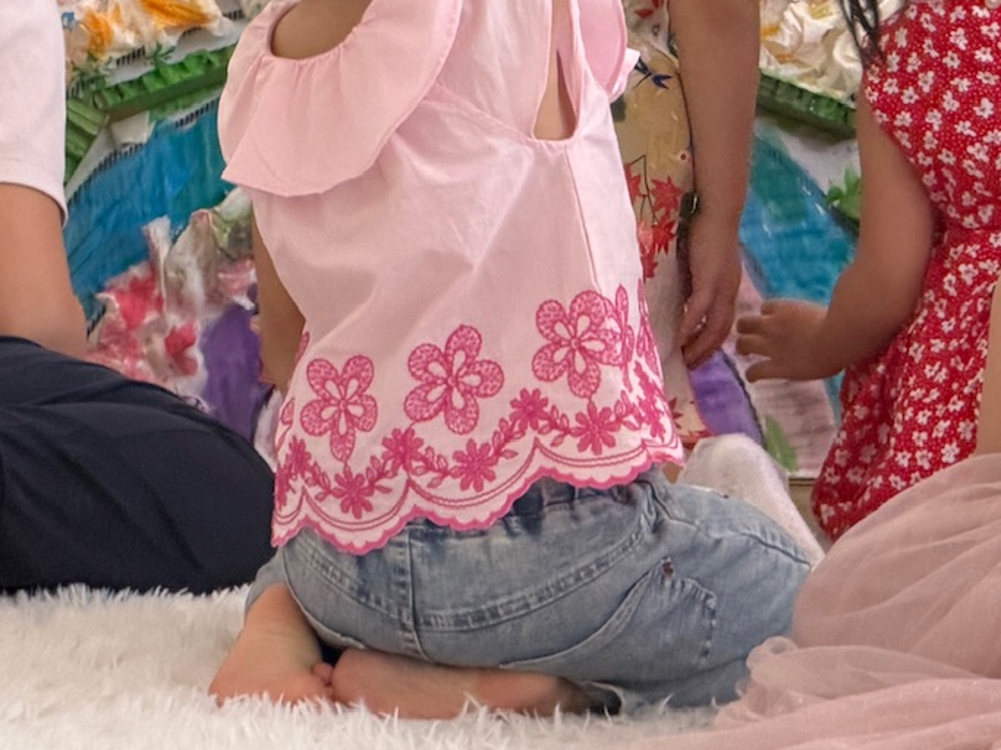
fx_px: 8674
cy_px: -108
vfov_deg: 4.9
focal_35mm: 300
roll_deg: +1.2
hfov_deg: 6.6
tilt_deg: -2.7
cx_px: 866
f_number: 2.8
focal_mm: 16.89
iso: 320
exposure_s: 1/121
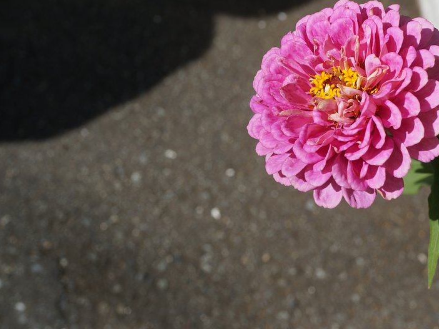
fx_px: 799
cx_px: 258
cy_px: 132
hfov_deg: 30.7
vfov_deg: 23.3
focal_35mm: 63
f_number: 8
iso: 100
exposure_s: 1/320
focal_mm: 30
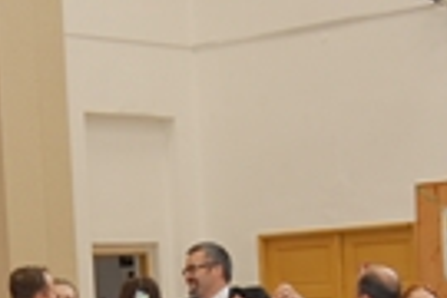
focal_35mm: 133
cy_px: 421
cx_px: 146
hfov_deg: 15.4
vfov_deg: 10.0
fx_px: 1651
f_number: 4
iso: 400
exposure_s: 1/60
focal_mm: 24
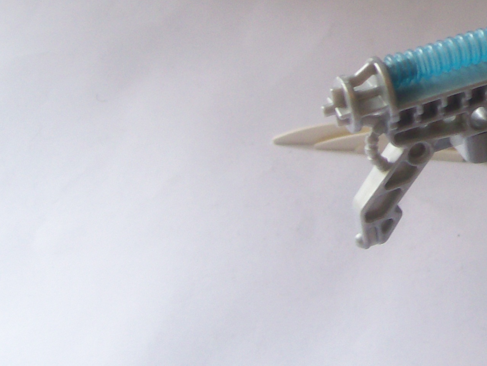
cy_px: 12
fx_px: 1224
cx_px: 520
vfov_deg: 16.7
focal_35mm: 87
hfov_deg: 21.5
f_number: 2.7
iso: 80
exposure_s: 1/88.2
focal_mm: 6
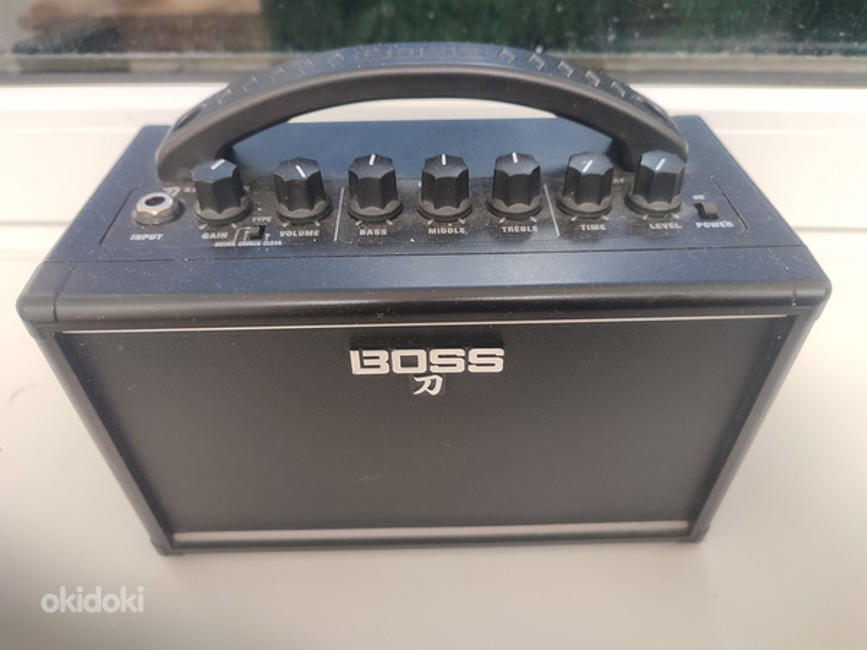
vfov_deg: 54.9
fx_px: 626
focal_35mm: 25
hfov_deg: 69.4
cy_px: 325
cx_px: 434
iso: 504
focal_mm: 6.04
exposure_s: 1/20
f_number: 1.9
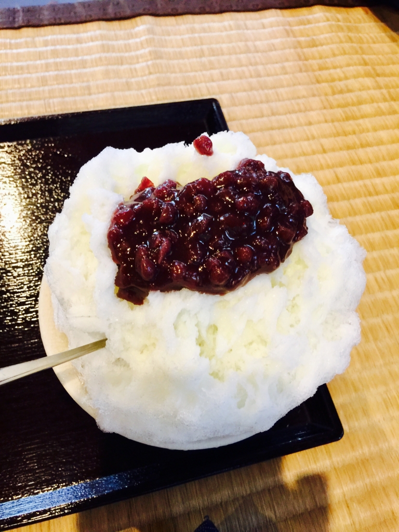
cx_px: 200
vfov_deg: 61.7
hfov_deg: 48.2
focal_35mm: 29
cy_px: 266
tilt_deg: -60.1
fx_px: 446
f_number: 2.2
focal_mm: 4.15
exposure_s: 1/15
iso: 80
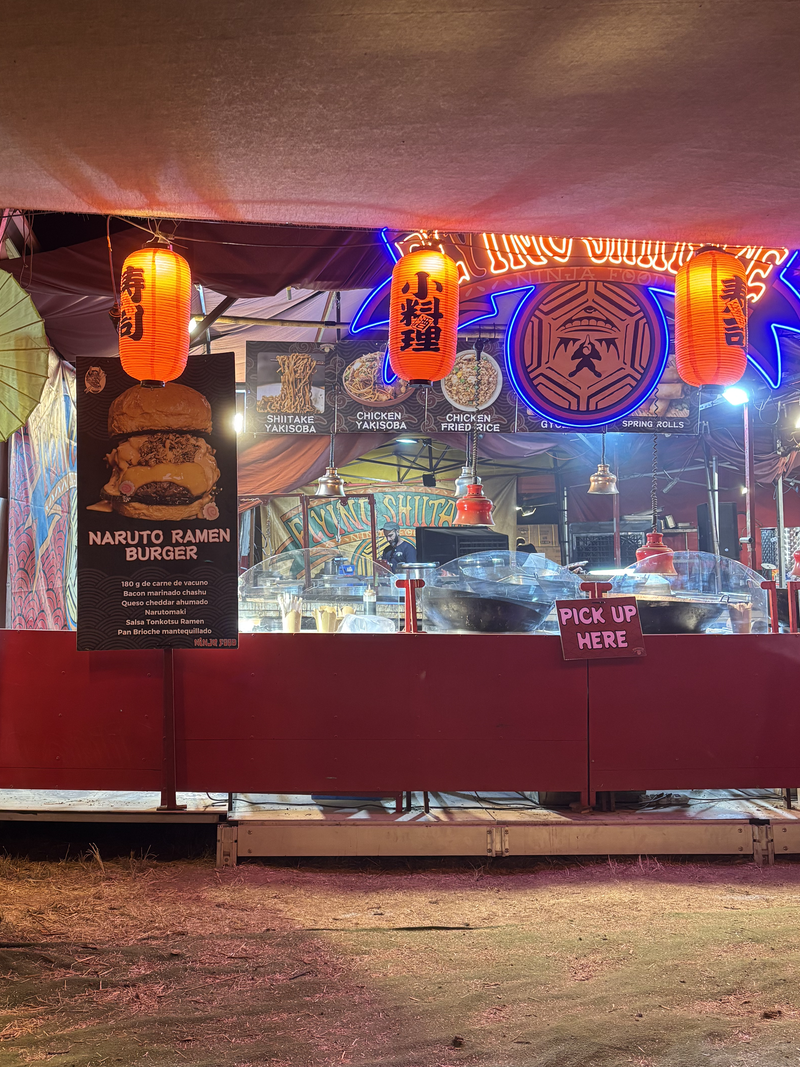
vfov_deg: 52.6
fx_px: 1079
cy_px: 497
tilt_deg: +3.0
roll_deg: -1.7
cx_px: 308
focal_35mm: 35
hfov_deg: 40.5
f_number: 1.6
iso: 250
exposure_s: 1/50
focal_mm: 5.96
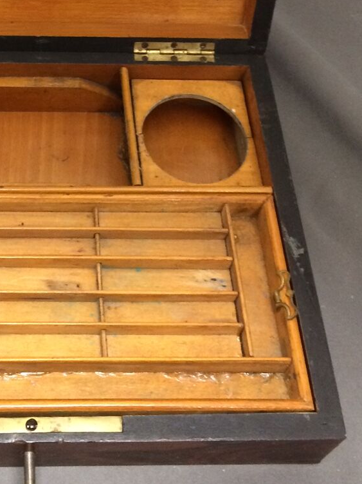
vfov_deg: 29.5
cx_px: 41
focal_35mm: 63
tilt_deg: -52.5
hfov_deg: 22.7
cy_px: 48
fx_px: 879
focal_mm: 4.15
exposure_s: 1/20
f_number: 2.2
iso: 250
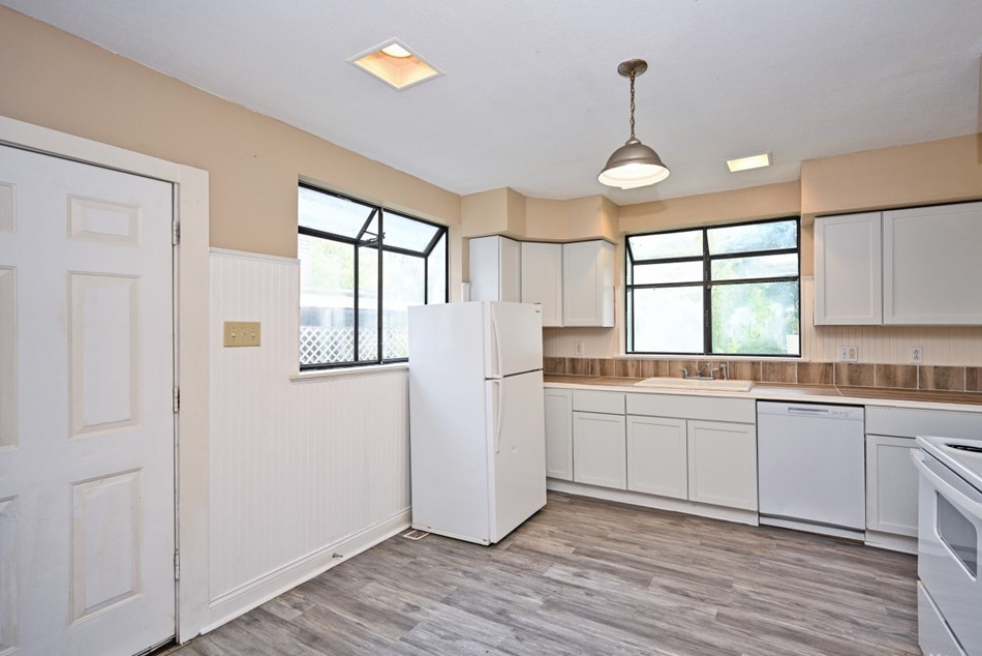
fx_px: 437
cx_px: 543
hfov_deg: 96.4
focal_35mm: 16
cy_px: 326
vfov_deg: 73.8
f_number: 4.5
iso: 200
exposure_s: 1/80
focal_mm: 14
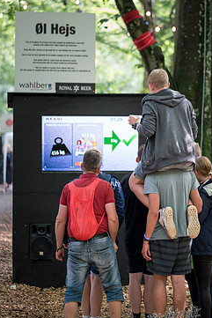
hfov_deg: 12.9
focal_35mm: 106
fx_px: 935
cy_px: 161
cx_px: 127
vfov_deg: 19.3
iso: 1250
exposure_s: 1/500
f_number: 2
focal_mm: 85
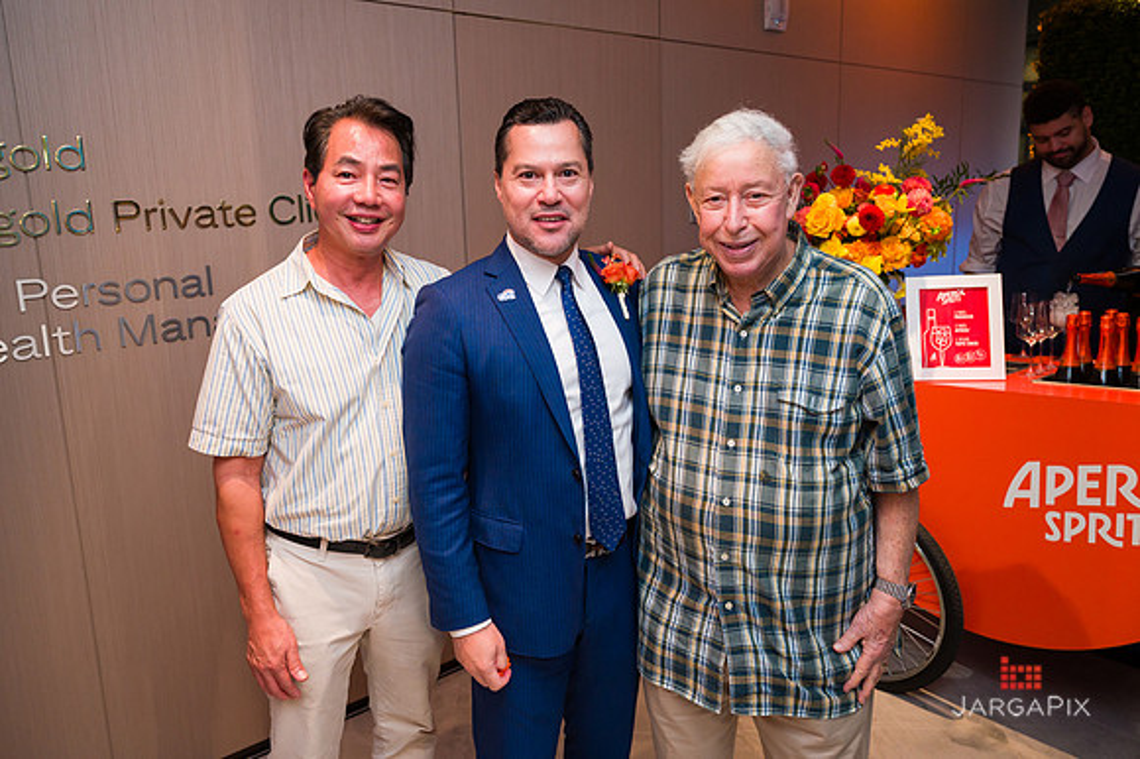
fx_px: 850
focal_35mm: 27
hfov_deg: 67.7
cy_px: 363
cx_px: 546
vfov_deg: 48.1
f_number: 3.2
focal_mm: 25.5
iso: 800
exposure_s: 1/160
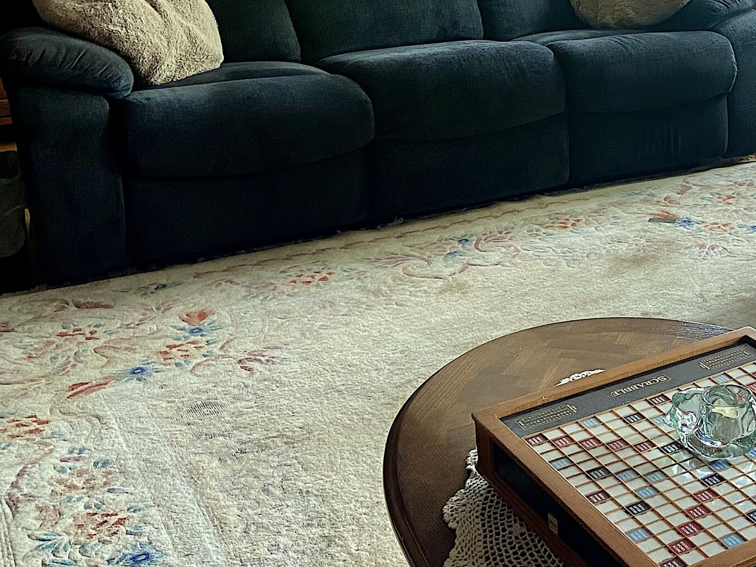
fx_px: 1245
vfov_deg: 25.4
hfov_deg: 31.2
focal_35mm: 57
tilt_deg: -17.1
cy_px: 158
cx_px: 765
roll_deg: +0.4
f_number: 1.8
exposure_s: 1/87
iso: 125
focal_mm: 4.25
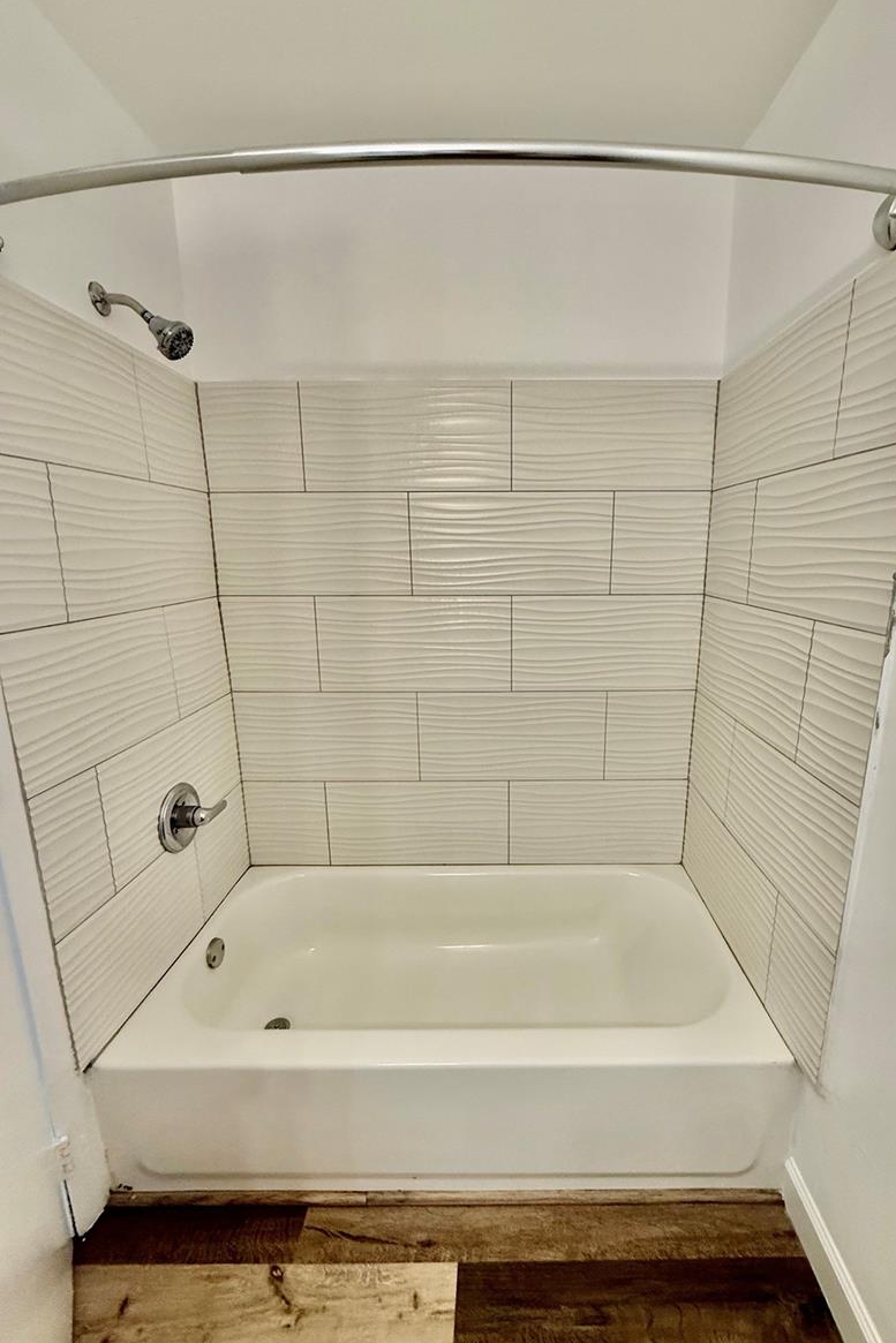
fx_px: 560
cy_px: 670
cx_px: 500
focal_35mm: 15
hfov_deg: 77.0
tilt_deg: -13.5
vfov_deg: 100.4
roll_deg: -0.4
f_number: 2.2
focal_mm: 2.22
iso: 125
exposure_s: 1/120
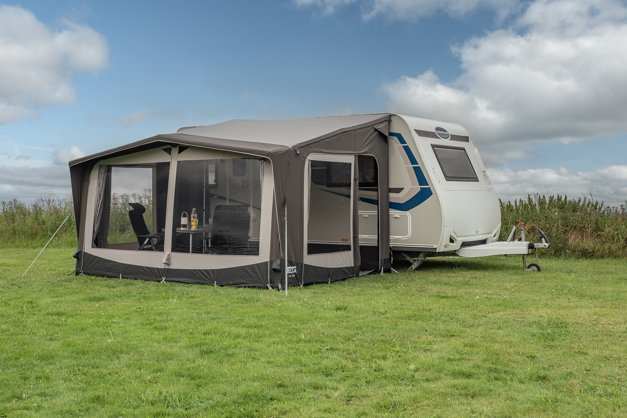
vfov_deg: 31.9
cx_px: 314
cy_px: 209
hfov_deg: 46.4
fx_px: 731
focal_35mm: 42
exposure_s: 1/105
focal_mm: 28.3
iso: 125
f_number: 5.6
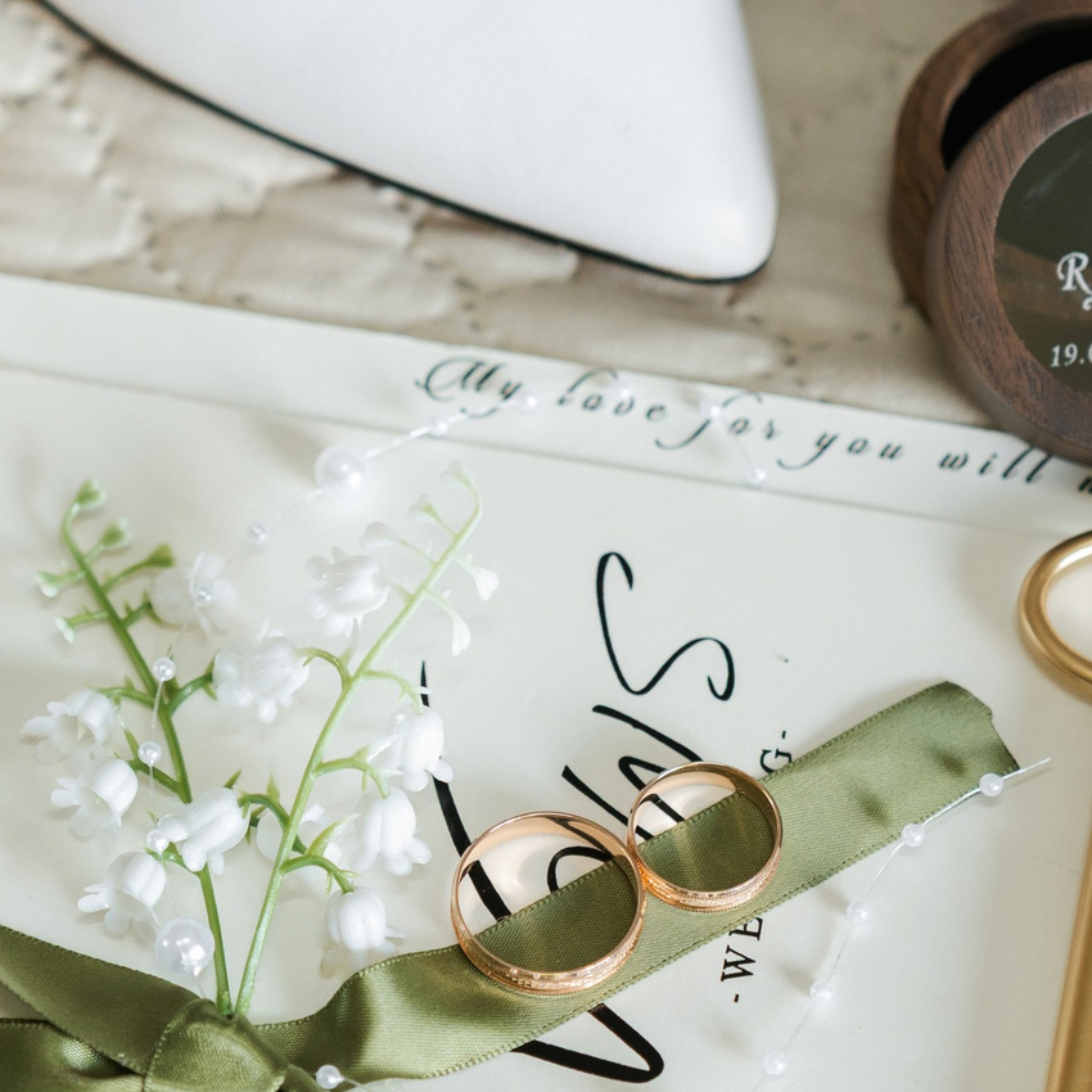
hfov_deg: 9.1
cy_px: 664
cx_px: 568
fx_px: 6853
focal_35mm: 192
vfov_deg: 9.1
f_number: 3.2
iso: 640
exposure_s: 1/160
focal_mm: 75
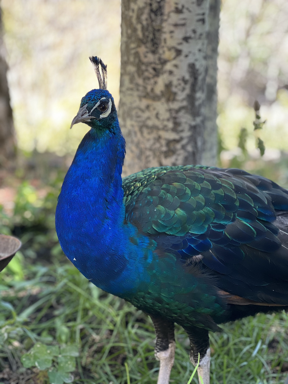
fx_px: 854
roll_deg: +1.1
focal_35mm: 77
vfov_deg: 25.3
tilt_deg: -6.4
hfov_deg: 19.1
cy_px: 192
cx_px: 144
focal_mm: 9
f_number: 2.8
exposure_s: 1/121
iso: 80
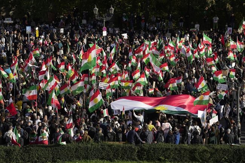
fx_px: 918
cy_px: 82
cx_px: 122
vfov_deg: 10.2
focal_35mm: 135
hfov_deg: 15.2
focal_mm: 135
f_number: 5.6
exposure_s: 1/500
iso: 100
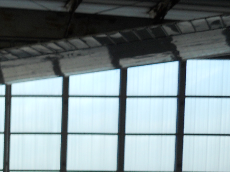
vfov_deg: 14.2
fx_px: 644
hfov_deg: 17.6
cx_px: -140
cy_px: 264
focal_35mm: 97
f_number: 2.7
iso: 80
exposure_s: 1/80
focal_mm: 5
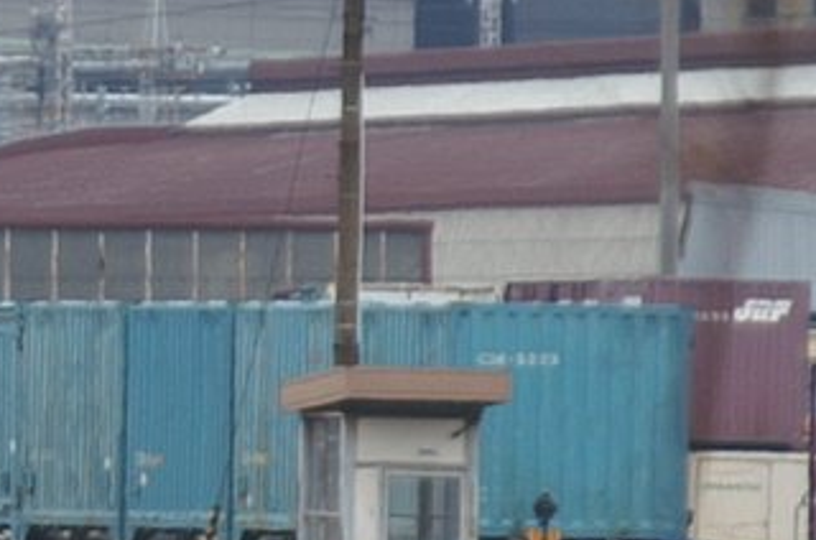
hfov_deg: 1.4
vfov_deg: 1.0
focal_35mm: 1440
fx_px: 32575
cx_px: 3
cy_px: -66
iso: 100
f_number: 6.3
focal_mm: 150
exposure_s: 1/200
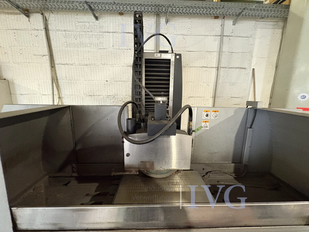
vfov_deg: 85.7
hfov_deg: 102.1
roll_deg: -0.7
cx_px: 154
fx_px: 125
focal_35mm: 14
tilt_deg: -10.4
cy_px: 116
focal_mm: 2.22
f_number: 2.2
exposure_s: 1/50
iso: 800
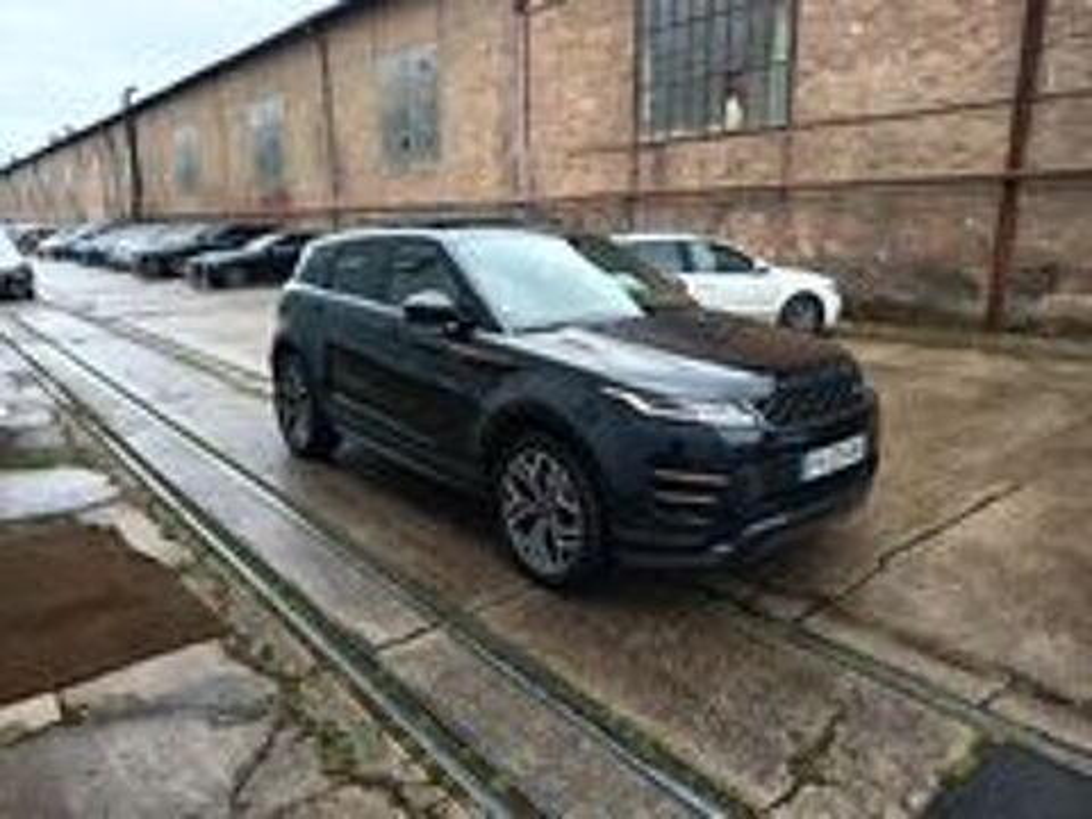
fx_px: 757
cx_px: 546
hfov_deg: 71.6
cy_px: 410
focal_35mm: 24
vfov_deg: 56.8
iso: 104
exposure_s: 1/100
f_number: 1.7
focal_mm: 5.24
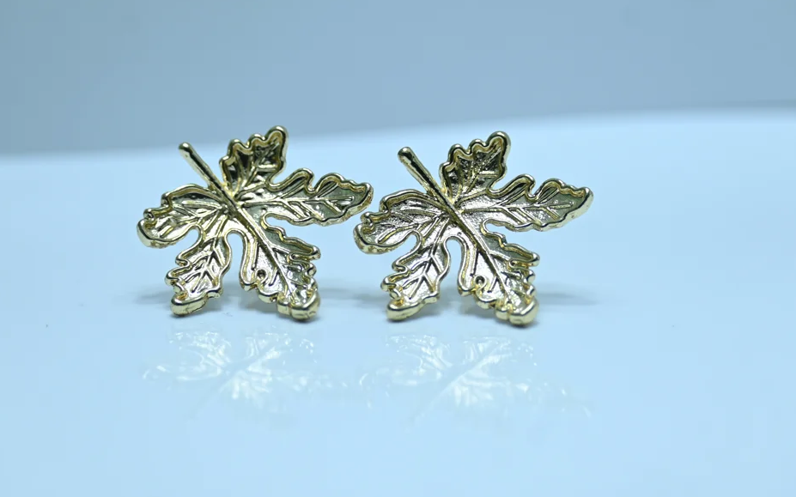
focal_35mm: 277
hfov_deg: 7.6
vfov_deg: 4.7
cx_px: 389
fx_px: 6008
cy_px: 242
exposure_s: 1/60
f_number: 6.3
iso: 100
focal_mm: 140
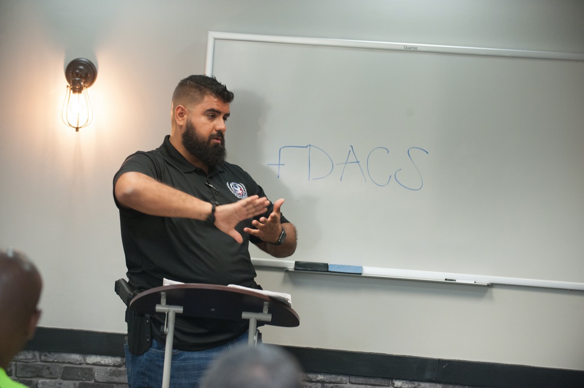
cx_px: 292
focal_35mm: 120
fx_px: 1945
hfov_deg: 17.1
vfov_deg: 11.4
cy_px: 194
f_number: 3.5
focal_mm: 120
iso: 2000
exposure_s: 1/160
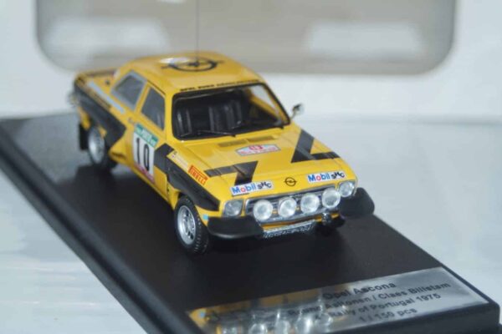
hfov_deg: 17.1
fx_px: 1673
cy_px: 167
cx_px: 251
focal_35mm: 120
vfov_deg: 11.4
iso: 400
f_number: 5.6
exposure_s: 1/160
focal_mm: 80
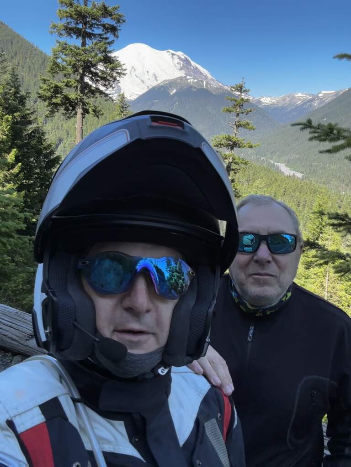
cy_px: 234
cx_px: 176
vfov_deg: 60.0
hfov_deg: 46.8
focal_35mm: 30
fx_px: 406
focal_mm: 2.69
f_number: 1.9
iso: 25
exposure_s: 1/525
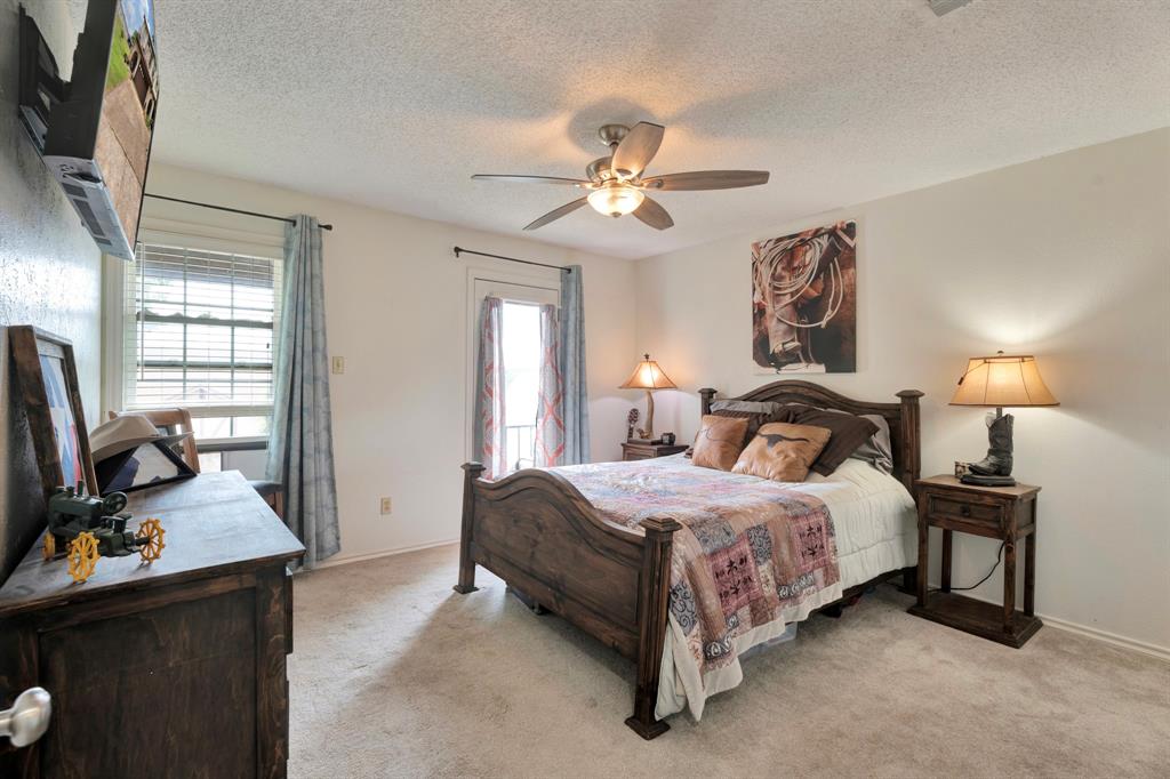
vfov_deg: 73.7
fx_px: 520
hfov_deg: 96.8
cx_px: 585
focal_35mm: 16
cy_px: 390
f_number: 9
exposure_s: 1/6
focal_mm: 16
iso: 160
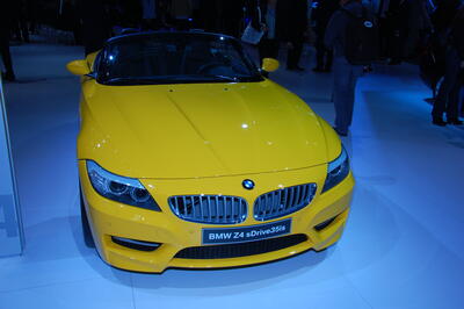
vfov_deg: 36.8
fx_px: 464
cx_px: 232
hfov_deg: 53.2
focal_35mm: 36
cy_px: 154
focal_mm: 24
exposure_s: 1/200
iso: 200
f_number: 7.1
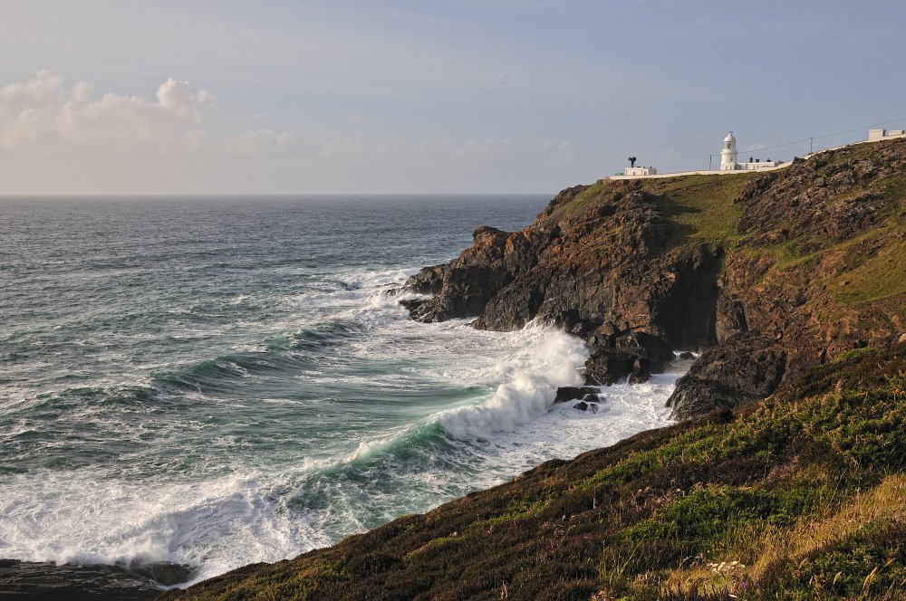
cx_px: 453
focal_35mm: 36
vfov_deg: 36.8
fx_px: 905
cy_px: 300
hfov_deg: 53.2
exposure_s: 1/400
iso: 200
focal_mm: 24
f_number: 11
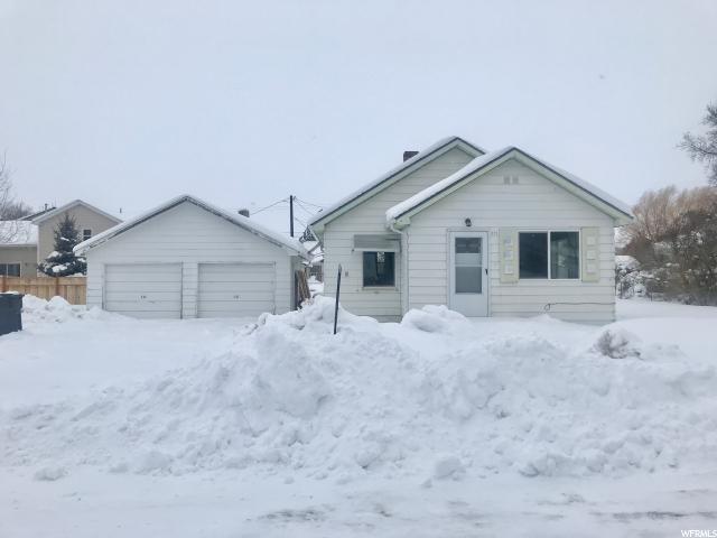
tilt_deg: +1.2
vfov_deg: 49.7
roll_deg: -0.6
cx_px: 358
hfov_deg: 63.4
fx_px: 580
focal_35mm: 28
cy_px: 269
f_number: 1.8
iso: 20
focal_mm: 3.99
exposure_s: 1/2519
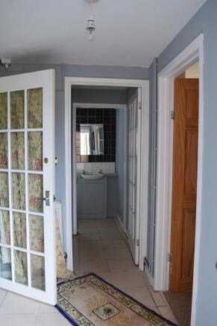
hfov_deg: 47.9
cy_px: 163
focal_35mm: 27
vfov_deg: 67.4
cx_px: 108
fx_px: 244
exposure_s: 1/30
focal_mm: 18
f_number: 7.1
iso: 400
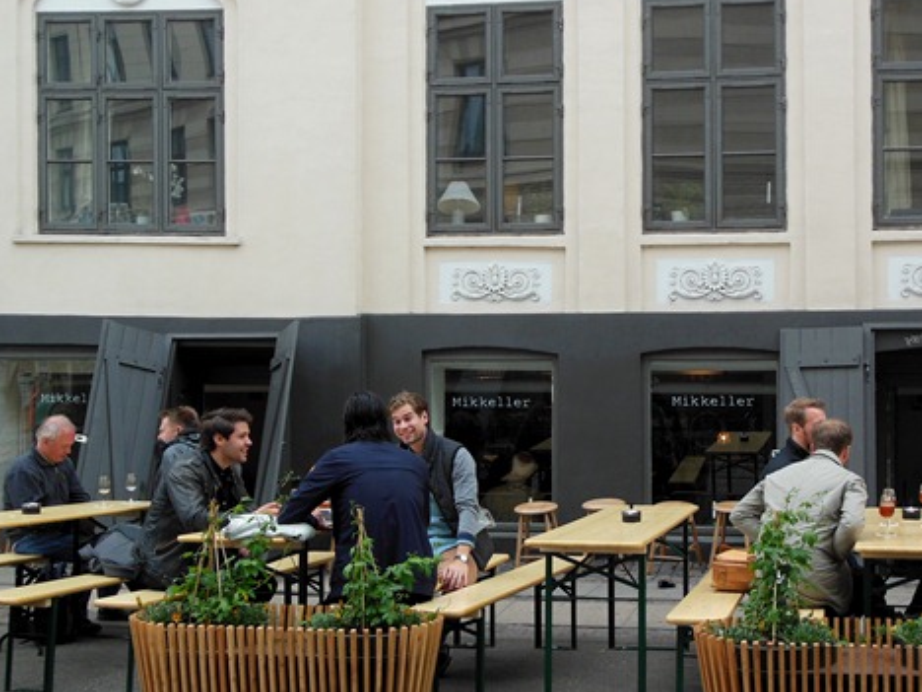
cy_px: 329
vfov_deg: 28.0
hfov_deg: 36.4
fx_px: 1385
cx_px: 615
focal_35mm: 52
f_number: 3.6
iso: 125
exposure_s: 1/200
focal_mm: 6.8
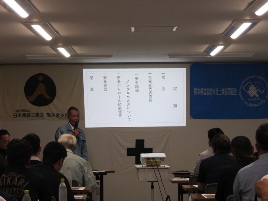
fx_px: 890
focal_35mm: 115
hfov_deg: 17.1
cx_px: 134
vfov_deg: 12.9
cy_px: 100
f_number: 5
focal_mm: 20.6
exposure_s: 1/60
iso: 140
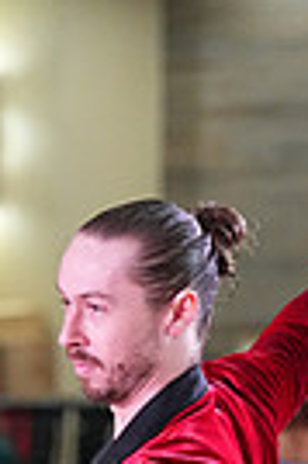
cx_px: 306
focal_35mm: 766
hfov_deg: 1.8
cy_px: 900
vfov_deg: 2.7
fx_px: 9855
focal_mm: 177
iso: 5000
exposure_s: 1/320
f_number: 5
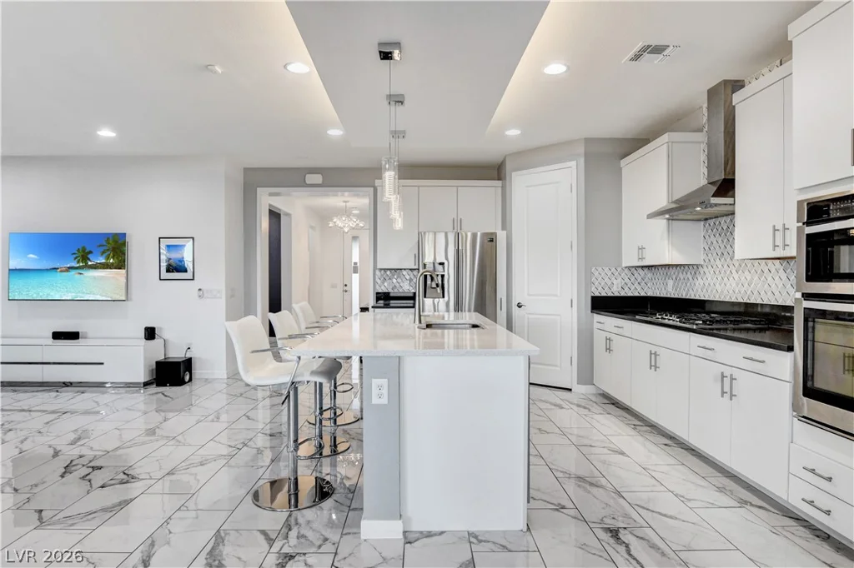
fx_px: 427
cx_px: 427
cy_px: 284
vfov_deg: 67.3
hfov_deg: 90.0
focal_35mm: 18
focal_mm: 12
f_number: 9
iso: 400
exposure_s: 1/20
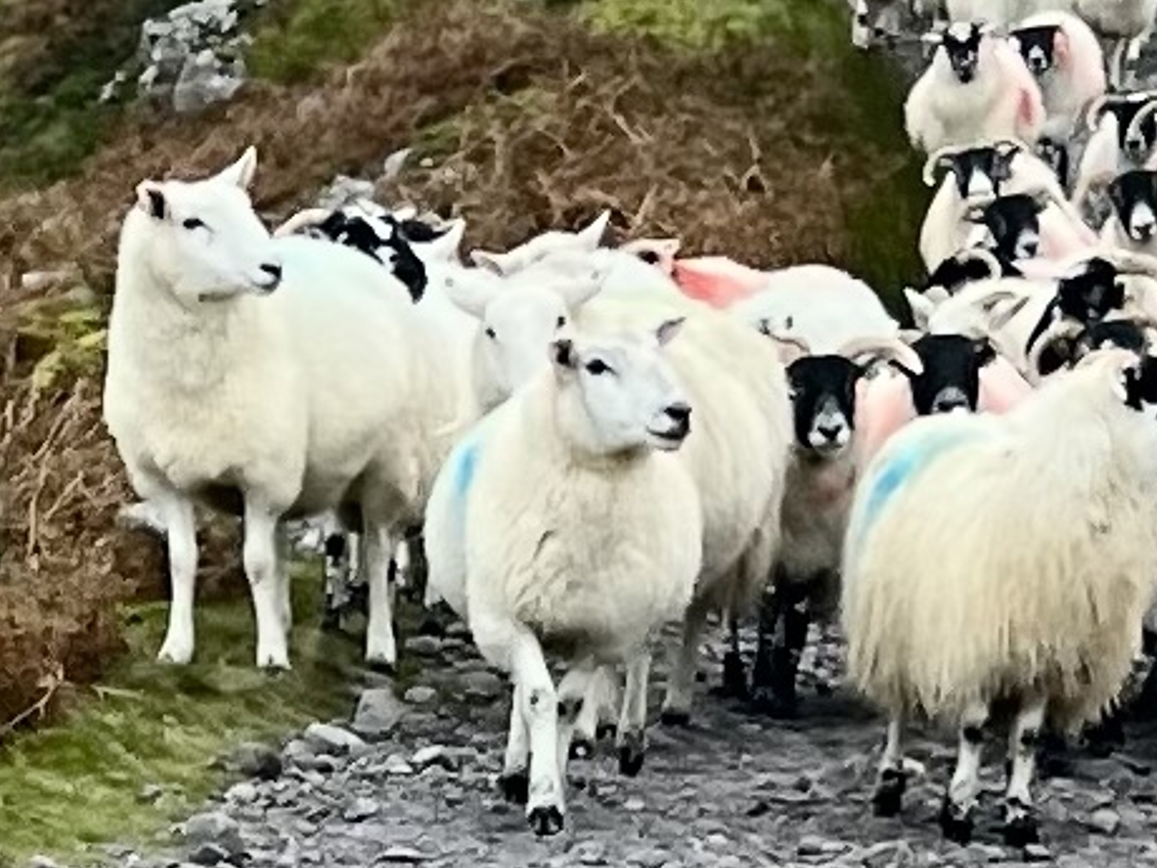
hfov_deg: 23.9
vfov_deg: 17.7
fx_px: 2674
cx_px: 976
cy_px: -138
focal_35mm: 80
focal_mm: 5.7
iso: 40
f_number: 1.5
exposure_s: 1/251
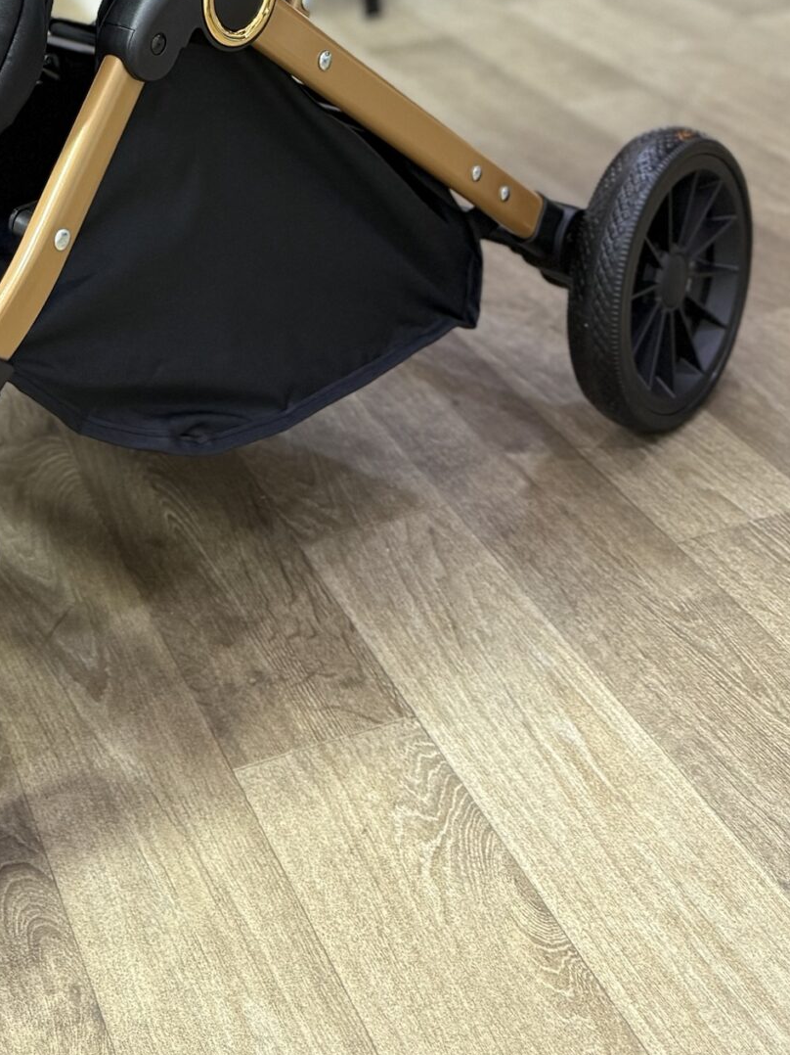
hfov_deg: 25.3
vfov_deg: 29.8
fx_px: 1735
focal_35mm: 57
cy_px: -155
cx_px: 184
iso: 320
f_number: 1.78
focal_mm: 6.76
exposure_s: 1/50
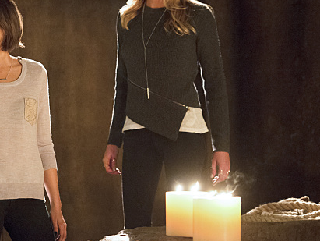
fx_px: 2008
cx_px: 19
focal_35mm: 217
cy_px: 105
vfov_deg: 6.9
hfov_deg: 9.1
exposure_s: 1/60
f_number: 2.8
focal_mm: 116
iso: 6400
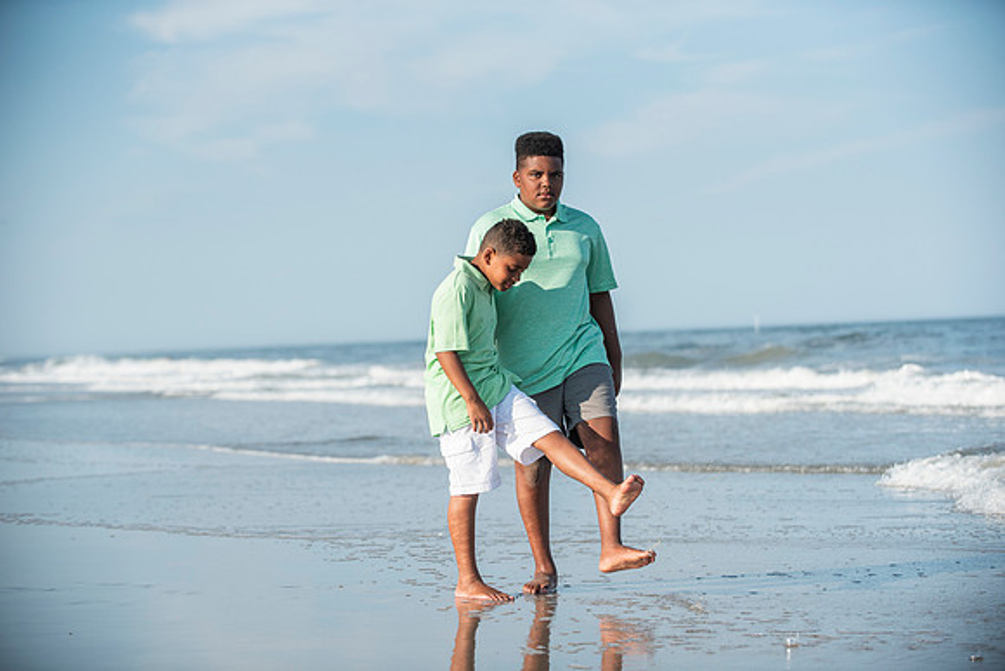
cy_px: 336
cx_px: 502
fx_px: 2513
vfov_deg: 15.2
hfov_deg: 22.6
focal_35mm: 90
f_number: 3.5
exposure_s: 1/4000
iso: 250
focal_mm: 90
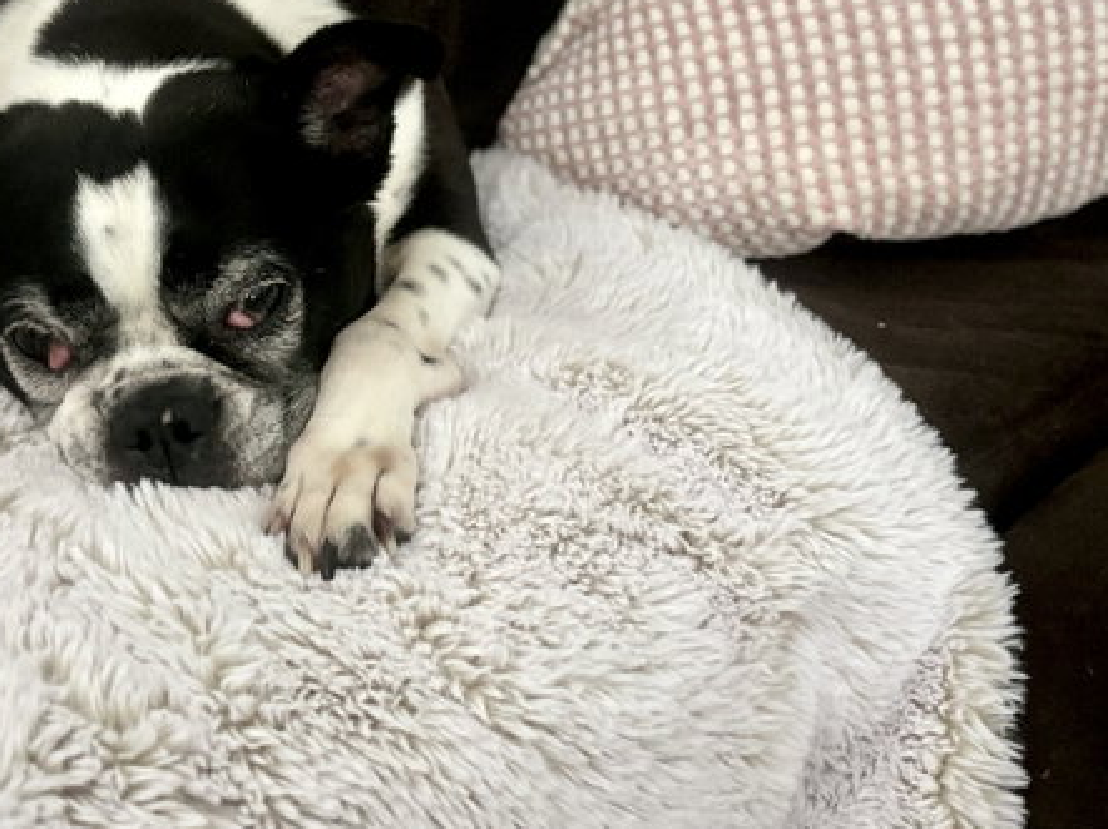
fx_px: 1696
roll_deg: -0.9
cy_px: 289
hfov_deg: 36.0
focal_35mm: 53
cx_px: 416
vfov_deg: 27.4
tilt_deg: -28.4
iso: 640
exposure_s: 1/30
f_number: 1.6
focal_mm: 5.96
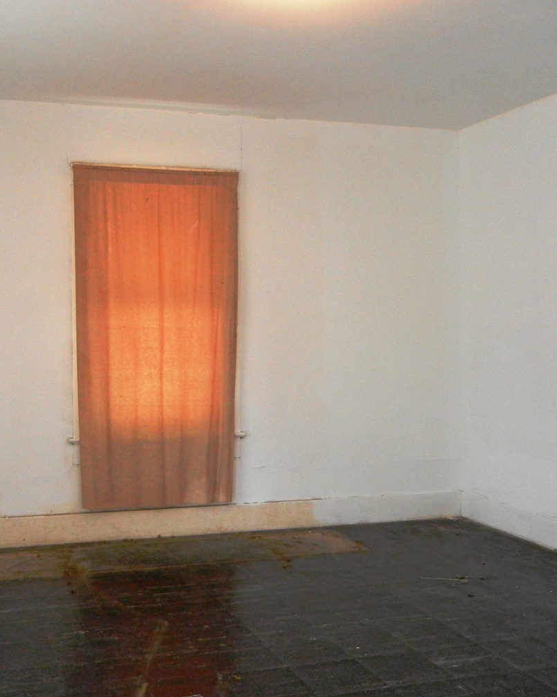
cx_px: 177
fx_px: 866
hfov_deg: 35.3
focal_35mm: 42
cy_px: 353
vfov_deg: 43.8
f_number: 3.5
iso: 800
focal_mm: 5.4
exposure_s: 1/30
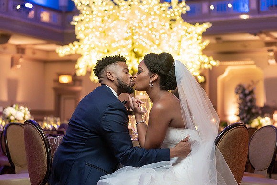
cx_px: 134
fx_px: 586
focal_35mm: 76
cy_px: 87
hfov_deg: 26.6
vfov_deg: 17.9
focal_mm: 70
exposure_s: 1/100
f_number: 2.8
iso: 2000
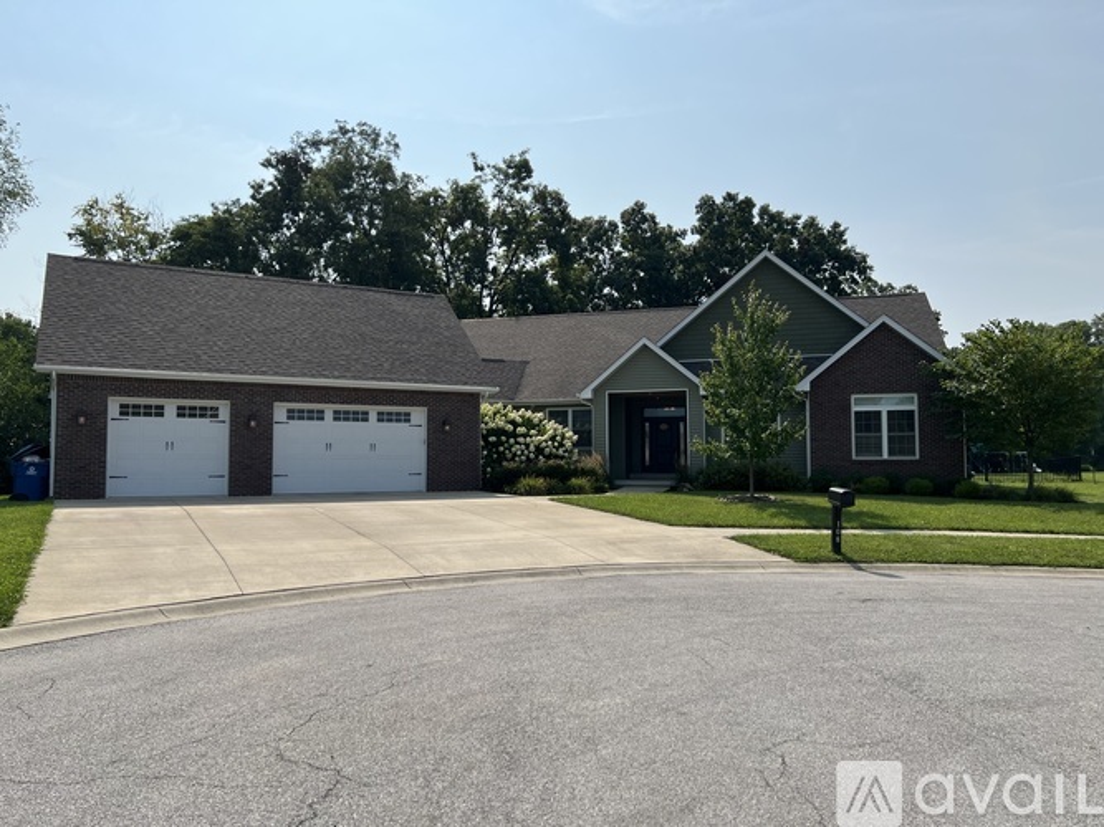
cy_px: 414
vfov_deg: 53.0
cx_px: 552
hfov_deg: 67.3
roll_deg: +0.2
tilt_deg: +3.1
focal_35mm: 26
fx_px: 829
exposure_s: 1/6993
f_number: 1.5
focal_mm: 5.7
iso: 50
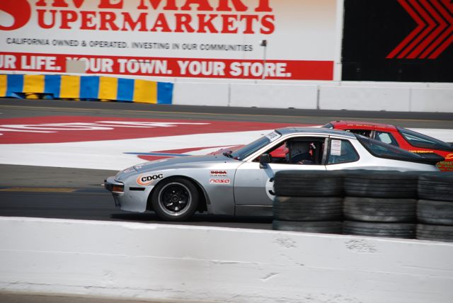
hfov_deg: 10.2
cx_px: 226
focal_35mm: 202
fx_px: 2550
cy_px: 152
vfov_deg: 6.8
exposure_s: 1/640
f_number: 6.3
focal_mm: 135
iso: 100
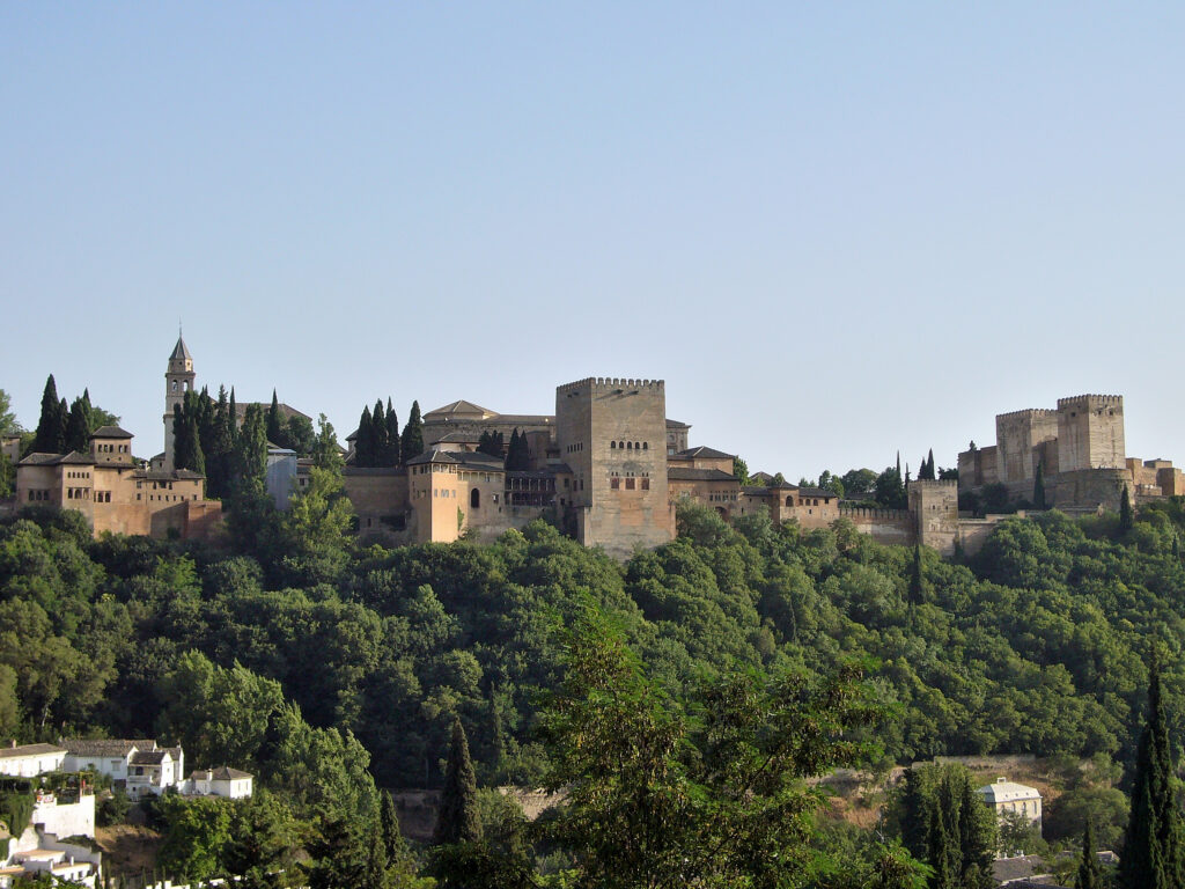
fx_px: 2157
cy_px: 444
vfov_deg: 23.3
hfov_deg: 30.7
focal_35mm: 63
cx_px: 592
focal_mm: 10.3
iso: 80
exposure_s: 1/125
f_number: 8
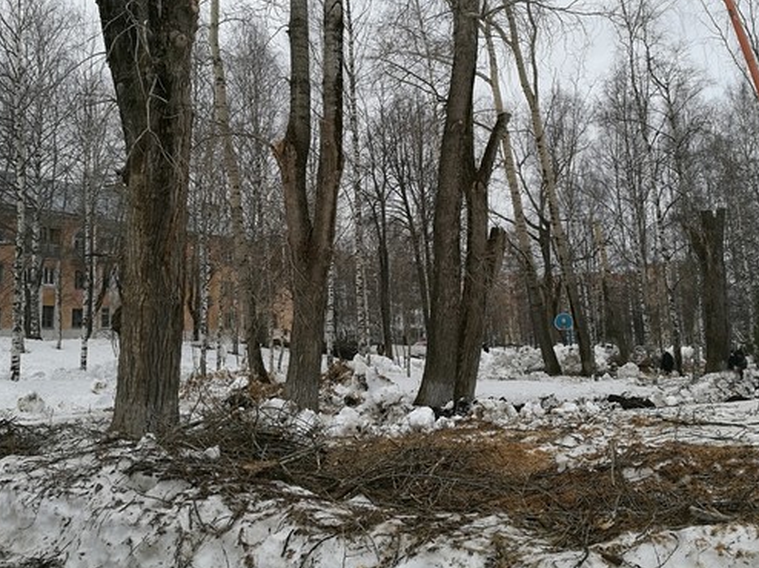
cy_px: 207
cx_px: 386
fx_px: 767
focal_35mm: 35
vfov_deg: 40.3
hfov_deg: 52.6
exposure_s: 1/401
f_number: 2.2
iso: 50
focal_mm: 4.5
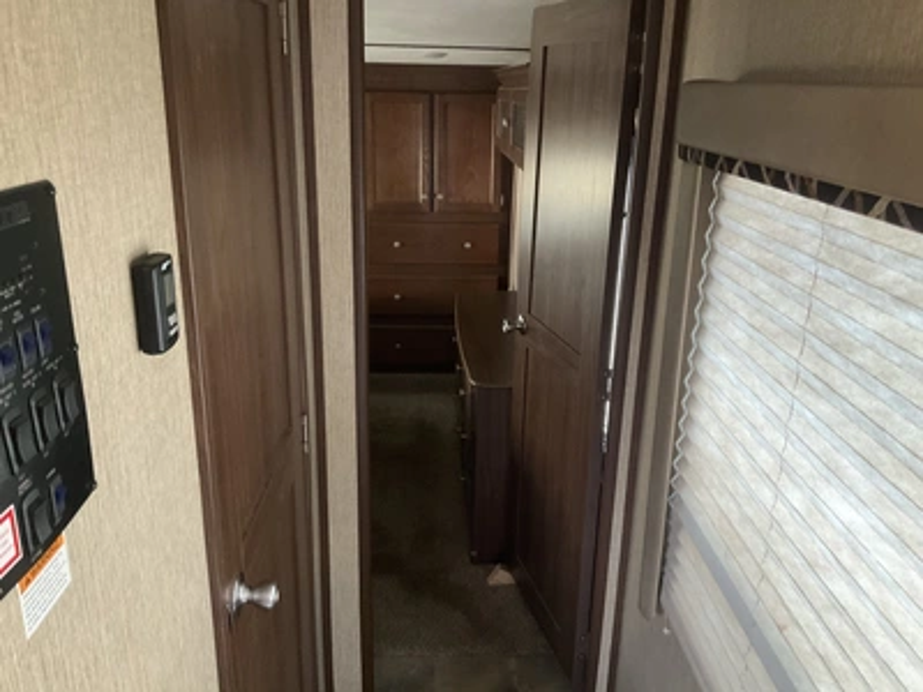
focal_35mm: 29
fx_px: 773
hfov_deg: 61.7
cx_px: 462
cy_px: 346
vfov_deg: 48.2
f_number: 1.8
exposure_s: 1/34
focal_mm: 3
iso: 320
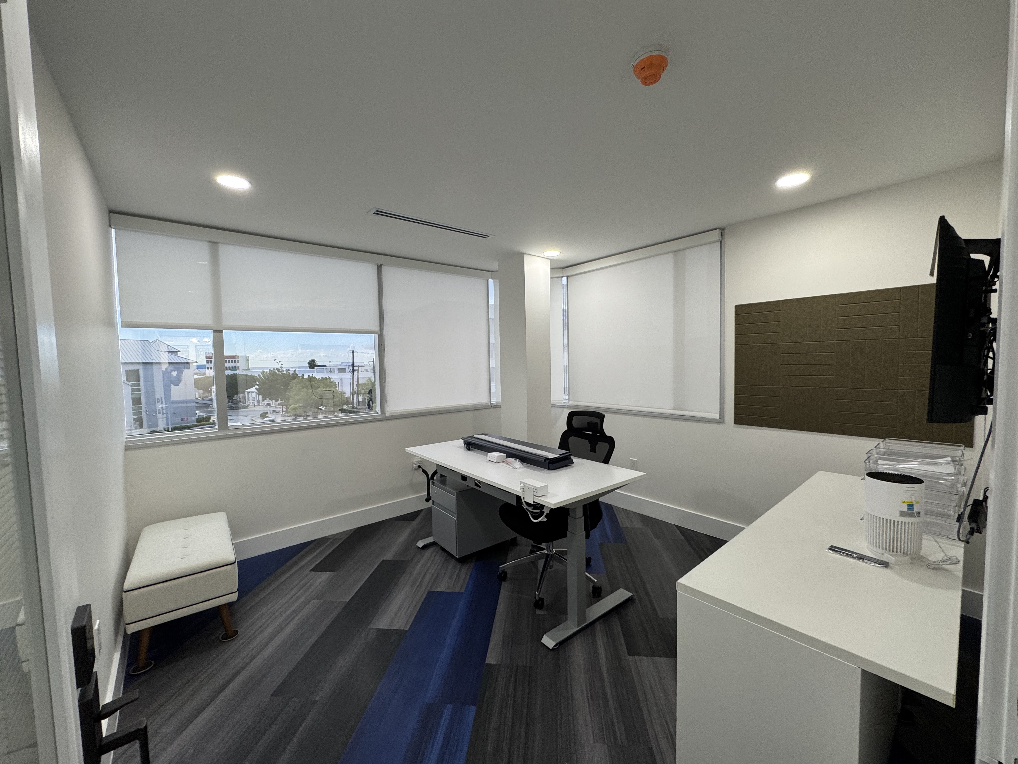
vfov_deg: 85.7
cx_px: 509
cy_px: 382
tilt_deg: -3.9
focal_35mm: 14
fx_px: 412
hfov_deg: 102.1
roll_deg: +0.8
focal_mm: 2.22
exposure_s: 1/120
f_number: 2.2
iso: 125
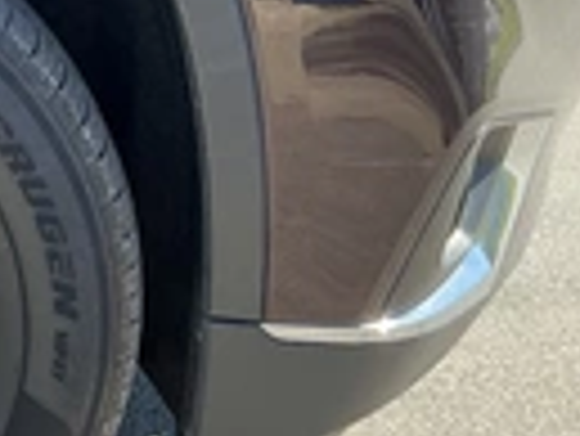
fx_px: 1459
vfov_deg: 17.0
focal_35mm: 87
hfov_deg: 19.5
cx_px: -292
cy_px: 220
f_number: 1.8
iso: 25
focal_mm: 3
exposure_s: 1/273
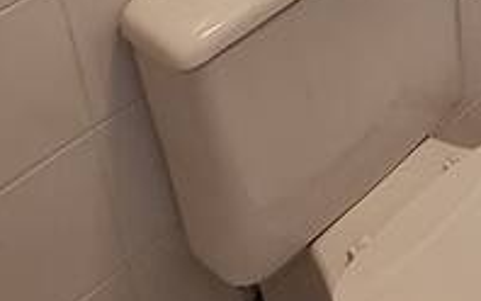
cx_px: 707
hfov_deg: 22.8
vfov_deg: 12.3
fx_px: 984
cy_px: -493
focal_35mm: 75
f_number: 2.2
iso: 80
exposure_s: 1/40
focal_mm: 1.74
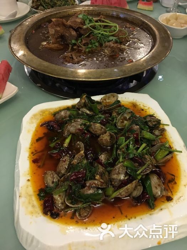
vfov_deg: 61.7
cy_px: 125
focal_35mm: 29
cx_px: 94
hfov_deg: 48.2
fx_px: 209
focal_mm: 4.15
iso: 250
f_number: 2.2
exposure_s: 1/17
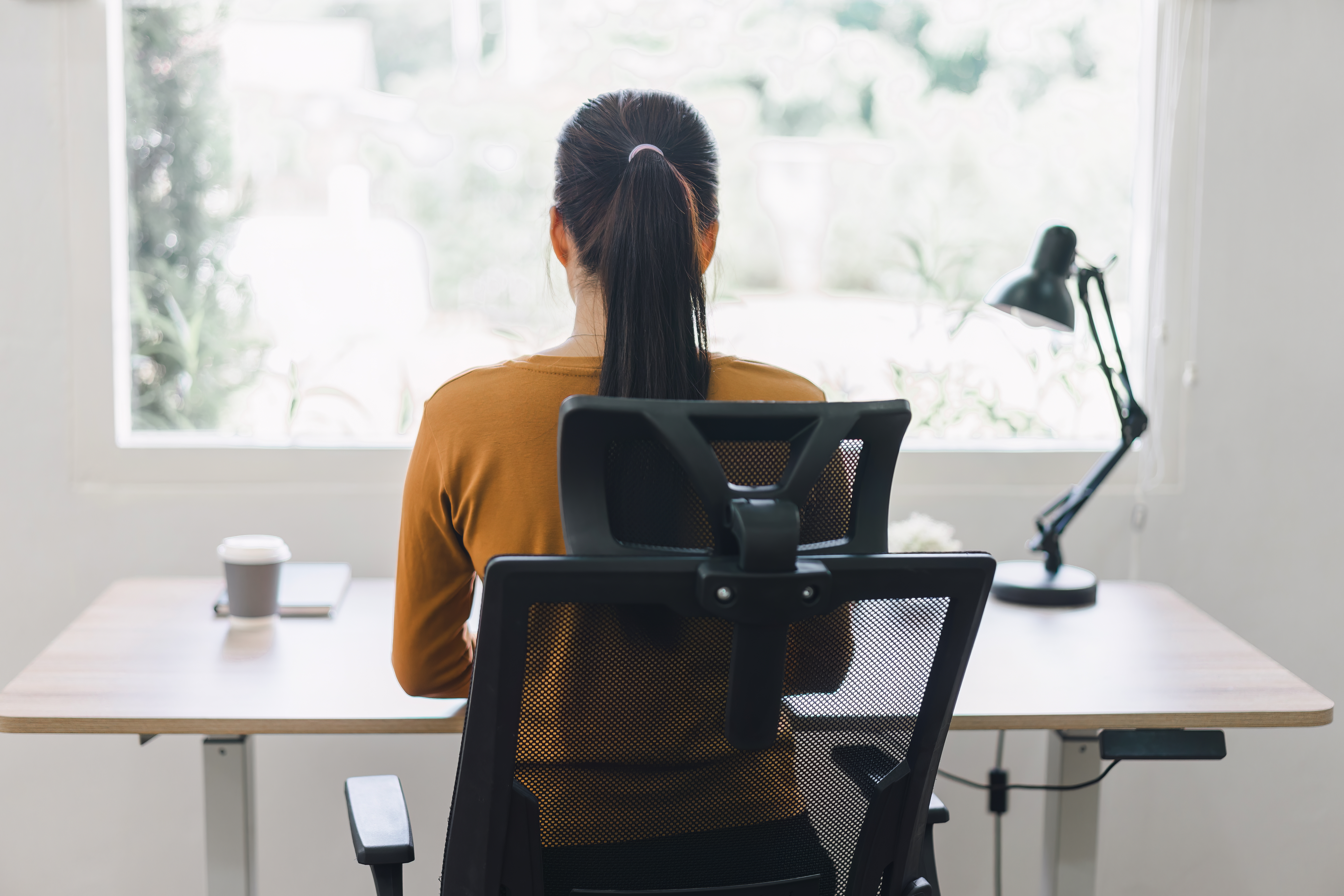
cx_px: 672
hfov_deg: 36.2
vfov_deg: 24.6
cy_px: 448
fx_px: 2053
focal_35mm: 55
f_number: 2
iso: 250
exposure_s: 1/320
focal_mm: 55
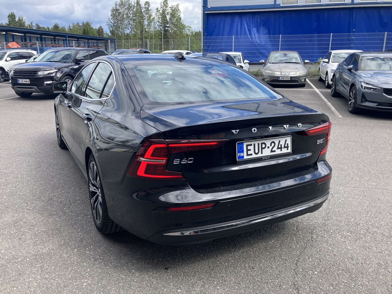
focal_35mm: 28
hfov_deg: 63.4
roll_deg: +0.6
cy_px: 147
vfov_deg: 49.7
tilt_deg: -14.1
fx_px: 317
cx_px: 196
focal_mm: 3.99
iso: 32
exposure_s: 1/546
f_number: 1.8
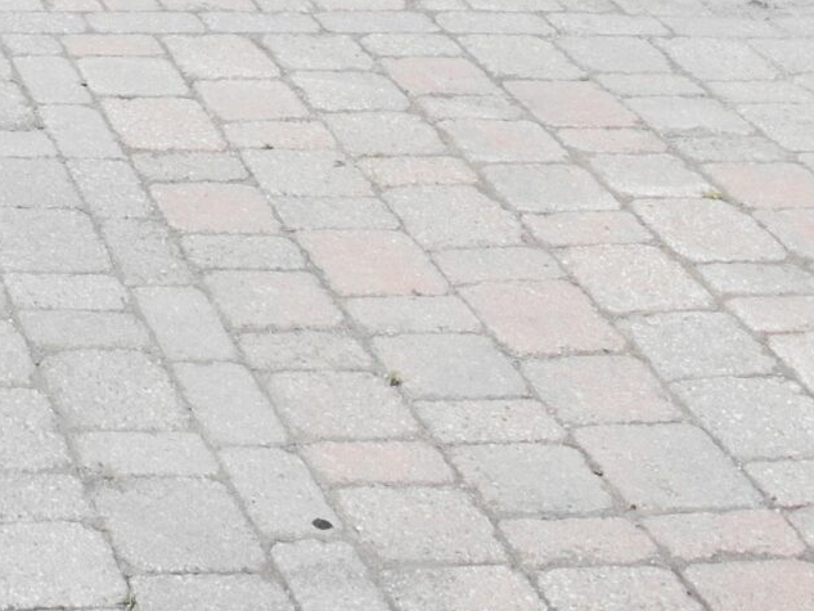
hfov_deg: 17.2
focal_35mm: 97
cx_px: -574
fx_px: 2281
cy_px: -570
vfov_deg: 13.3
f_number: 2.8
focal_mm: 4.5
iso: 100
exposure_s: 1/934
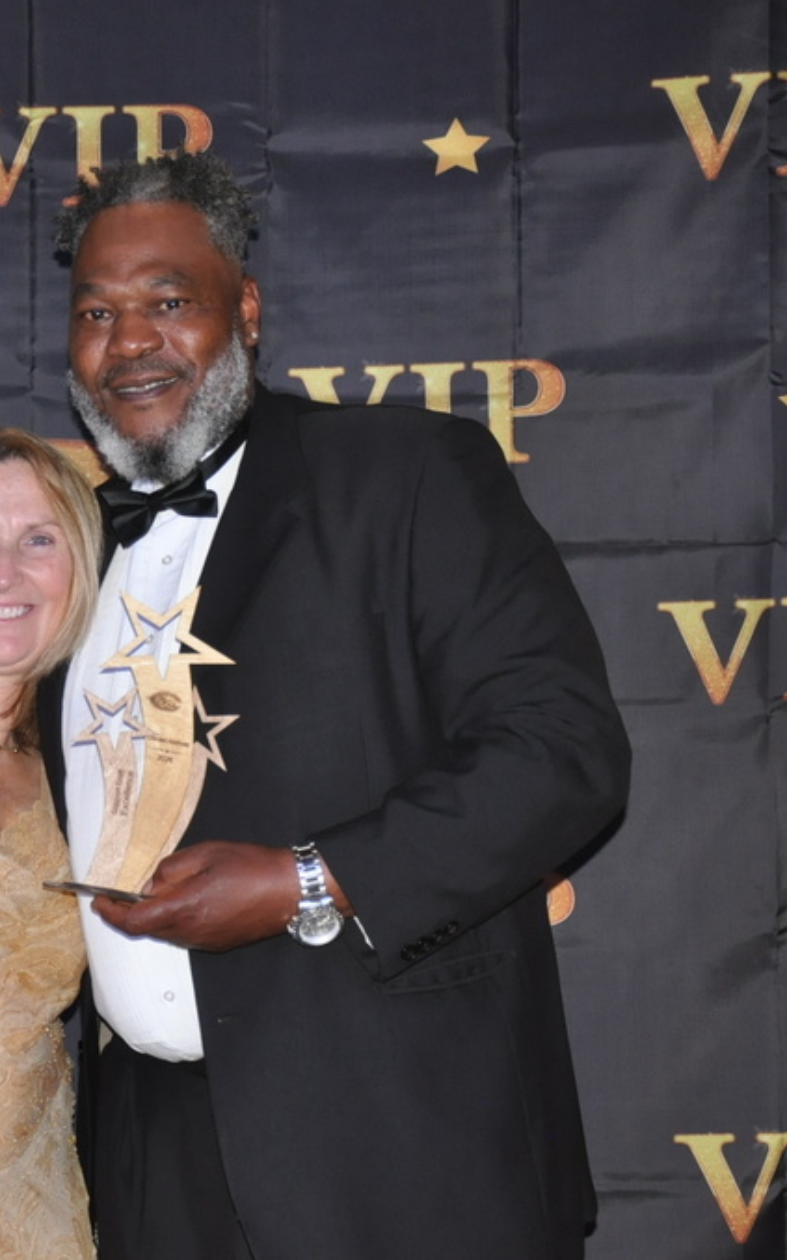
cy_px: 631
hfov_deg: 13.3
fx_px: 3329
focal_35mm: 97
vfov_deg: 21.4
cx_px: 28
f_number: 4.8
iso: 800
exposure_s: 1/60
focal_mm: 42
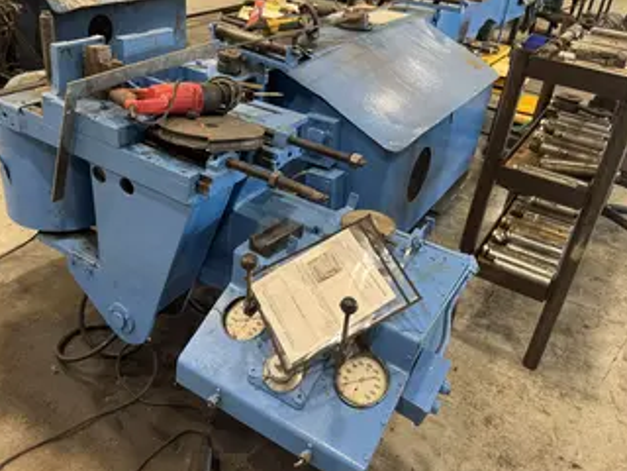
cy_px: 198
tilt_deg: -28.7
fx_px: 543
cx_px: 294
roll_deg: -5.7
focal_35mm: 30
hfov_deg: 59.9
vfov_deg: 46.6
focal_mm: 6.76
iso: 200
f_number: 1.78
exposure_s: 1/60
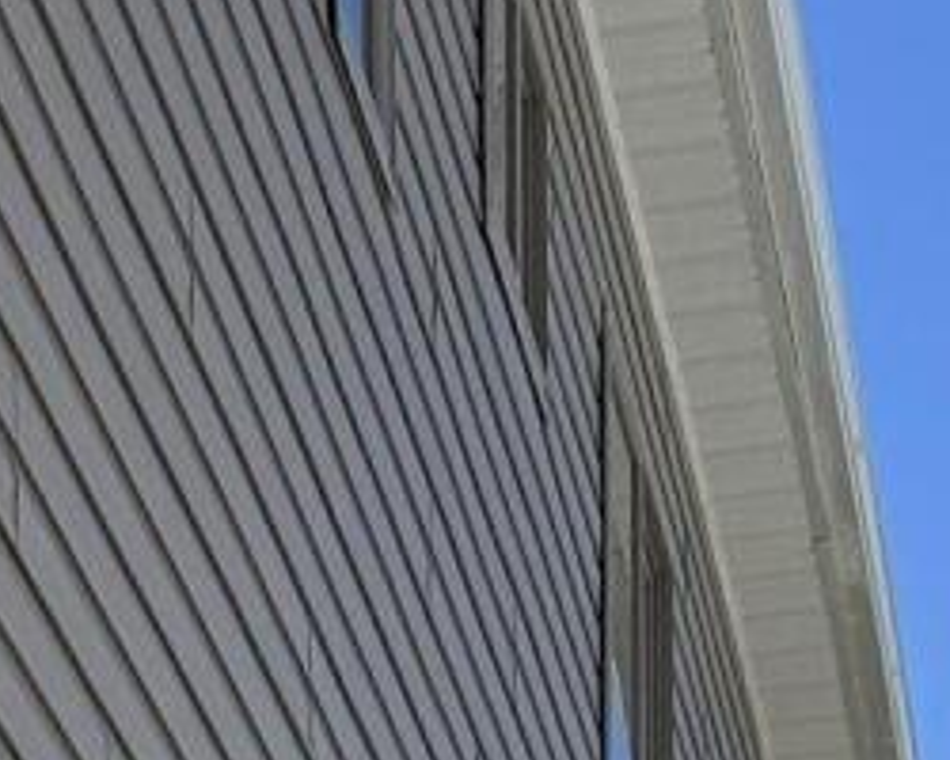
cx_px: 342
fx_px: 5708
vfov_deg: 6.0
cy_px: 3352
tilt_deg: -3.7
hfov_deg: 9.5
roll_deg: -0.6
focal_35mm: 203
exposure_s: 1/3257
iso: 50
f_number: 1.5
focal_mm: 5.7
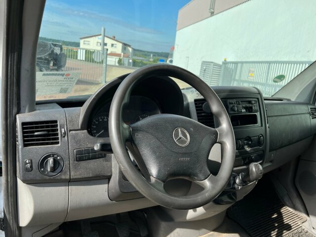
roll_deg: -5.9
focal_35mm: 26
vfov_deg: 53.1
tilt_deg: -14.4
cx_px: 158
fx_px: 237
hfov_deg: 67.3
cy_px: 118
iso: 50
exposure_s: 1/2404
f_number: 1.5
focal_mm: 5.7
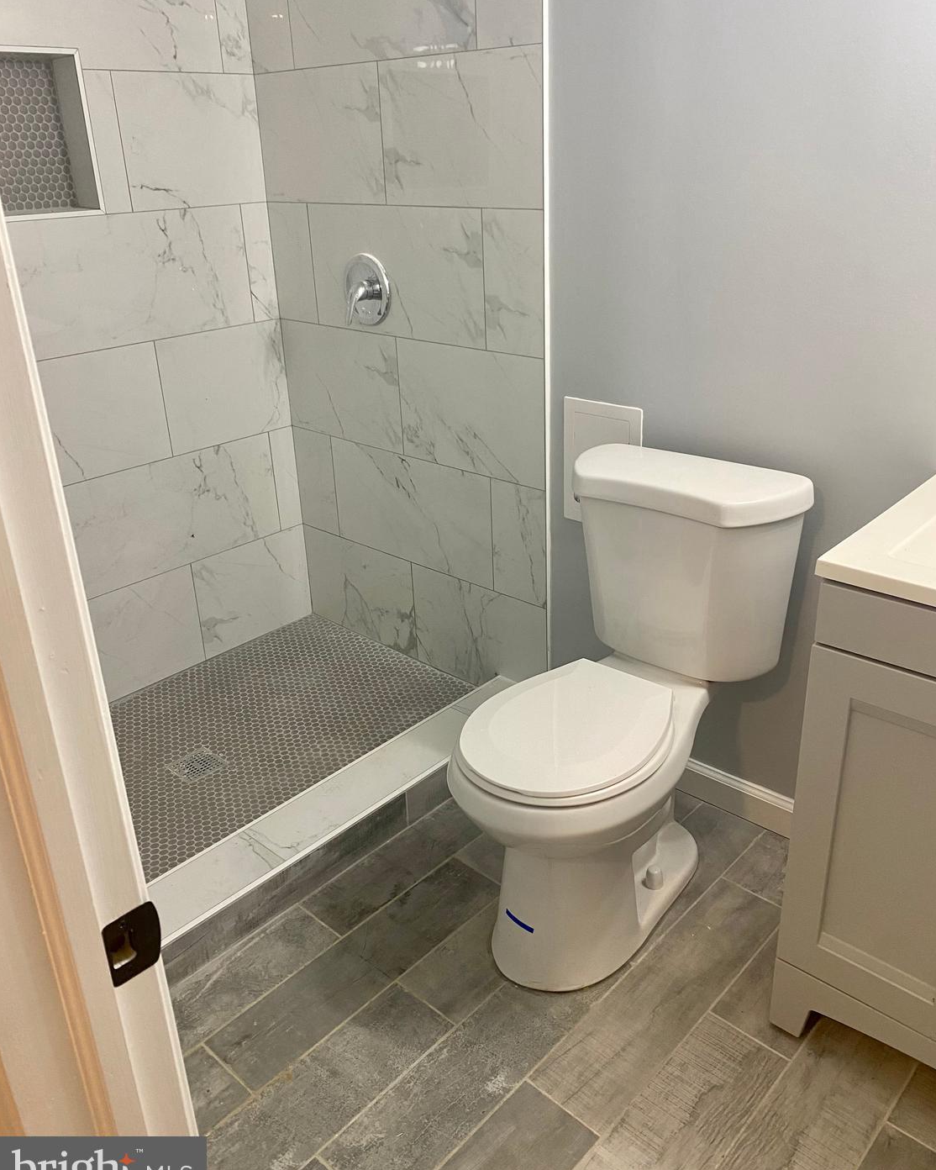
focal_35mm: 28
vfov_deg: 62.2
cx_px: 481
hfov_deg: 51.5
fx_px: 969
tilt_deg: -24.1
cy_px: 560
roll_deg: +1.3
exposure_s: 1/60
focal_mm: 4.25
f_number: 1.8
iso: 100
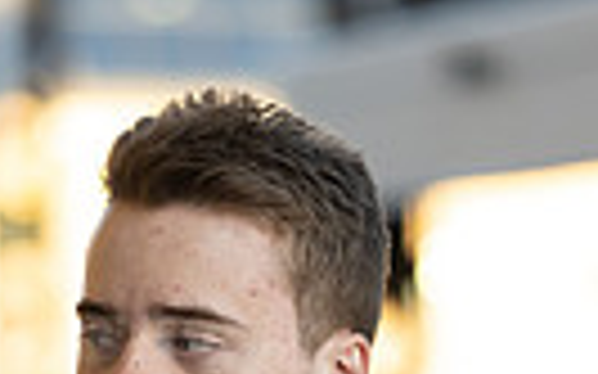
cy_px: 865
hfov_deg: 7.2
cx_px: 247
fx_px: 4773
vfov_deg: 4.4
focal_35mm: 293
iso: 200
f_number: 1.8
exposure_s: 1/320
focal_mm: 85
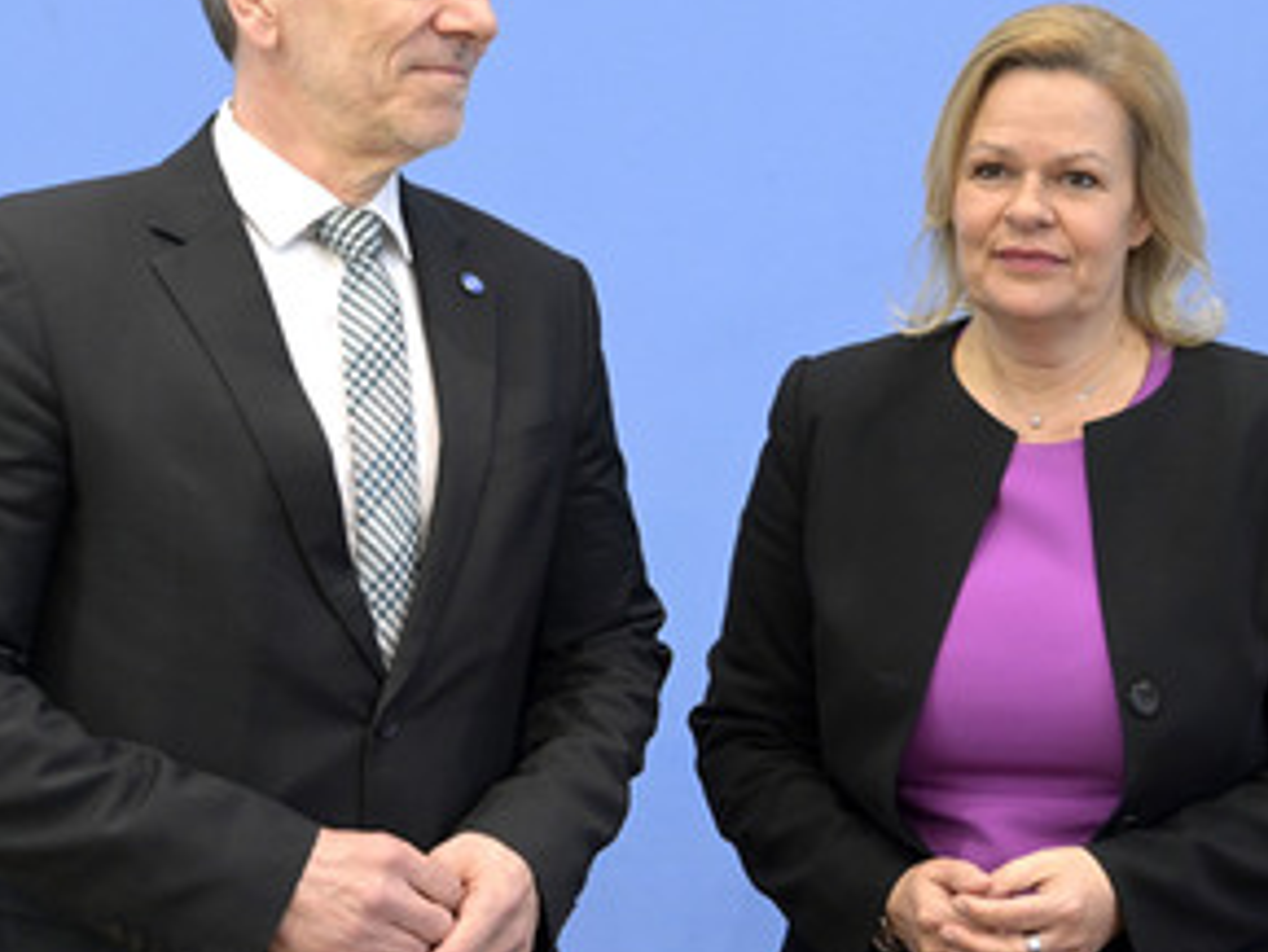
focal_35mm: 87
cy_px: 377
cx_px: 695
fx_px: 3188
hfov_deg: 22.5
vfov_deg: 17.0
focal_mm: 58
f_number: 5.6
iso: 4000
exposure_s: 1/400
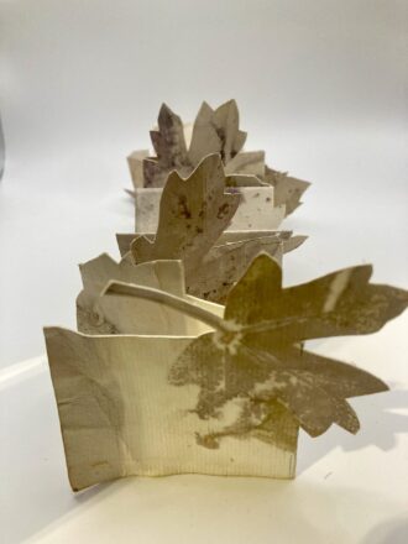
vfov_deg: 63.4
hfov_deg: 49.7
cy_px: 272
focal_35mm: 28
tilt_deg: -29.7
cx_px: 204
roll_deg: +0.5
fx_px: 440
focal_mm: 3.99
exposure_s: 1/50
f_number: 1.8
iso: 100
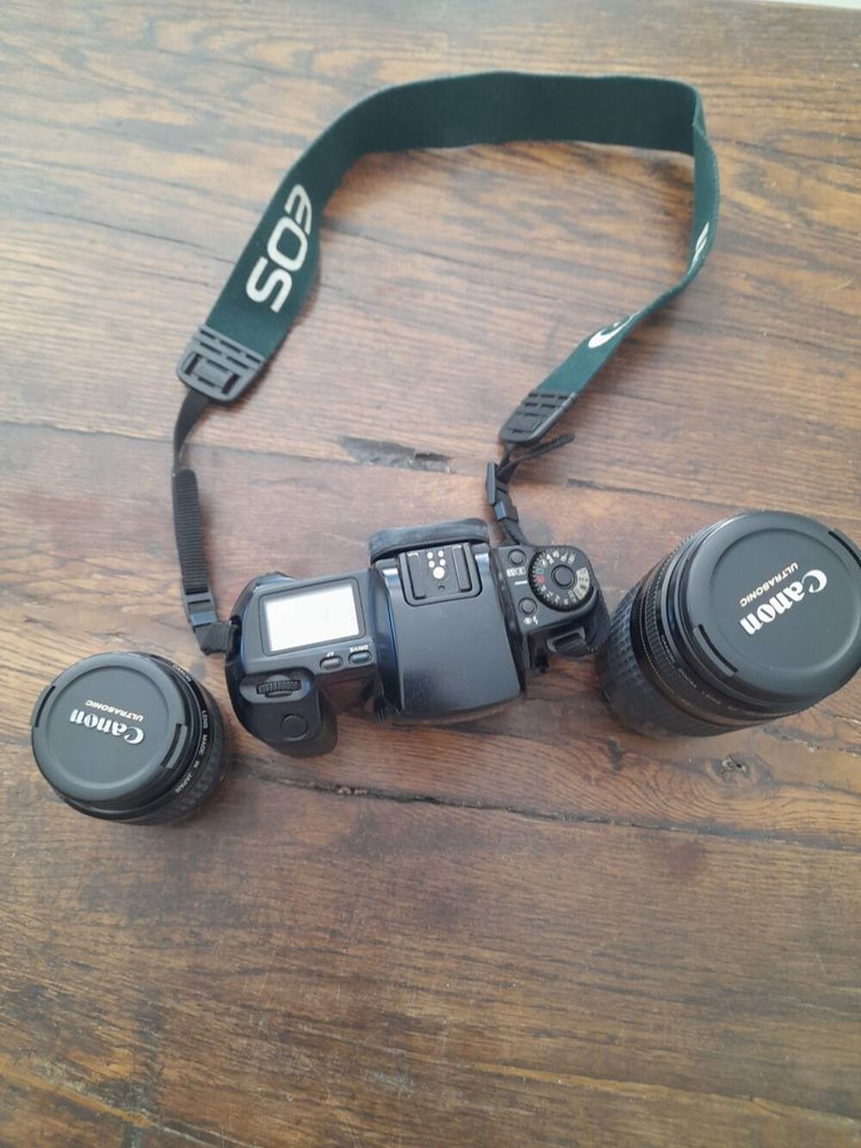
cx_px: 430
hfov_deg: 54.9
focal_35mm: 25
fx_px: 829
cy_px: 574
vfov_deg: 69.4
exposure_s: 1/50
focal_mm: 4.6
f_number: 2
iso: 200
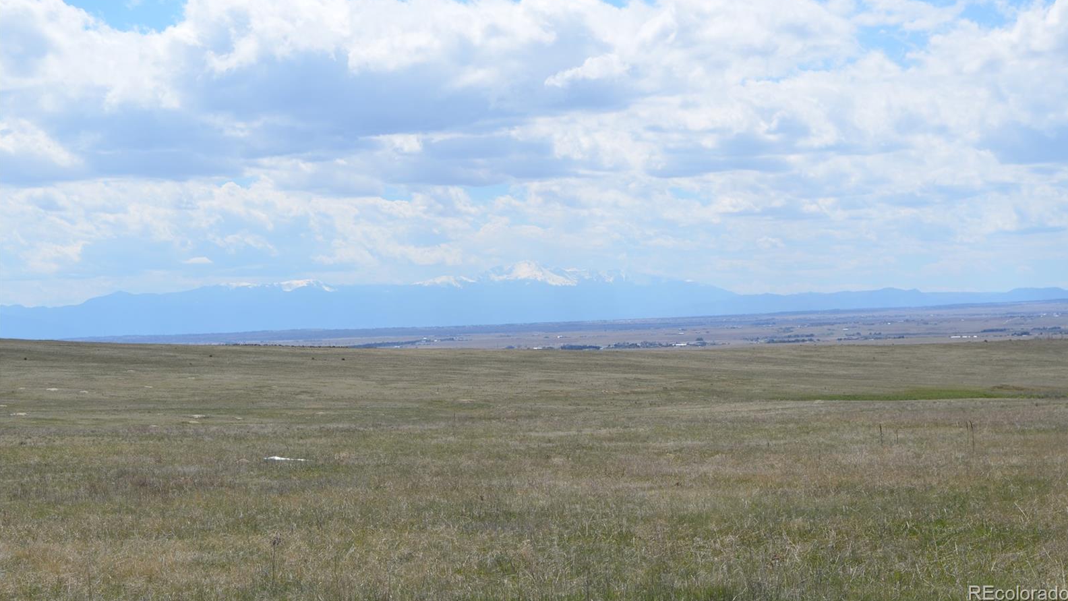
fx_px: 2152
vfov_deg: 15.9
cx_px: 538
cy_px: 250
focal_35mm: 76
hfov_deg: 27.9
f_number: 10
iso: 100
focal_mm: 48
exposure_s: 1/400
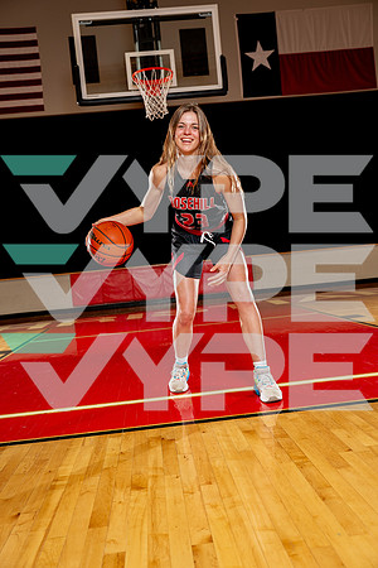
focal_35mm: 35
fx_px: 551
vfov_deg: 54.4
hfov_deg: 37.9
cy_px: 284
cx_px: 189
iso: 400
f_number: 4
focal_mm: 35
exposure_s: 1/250
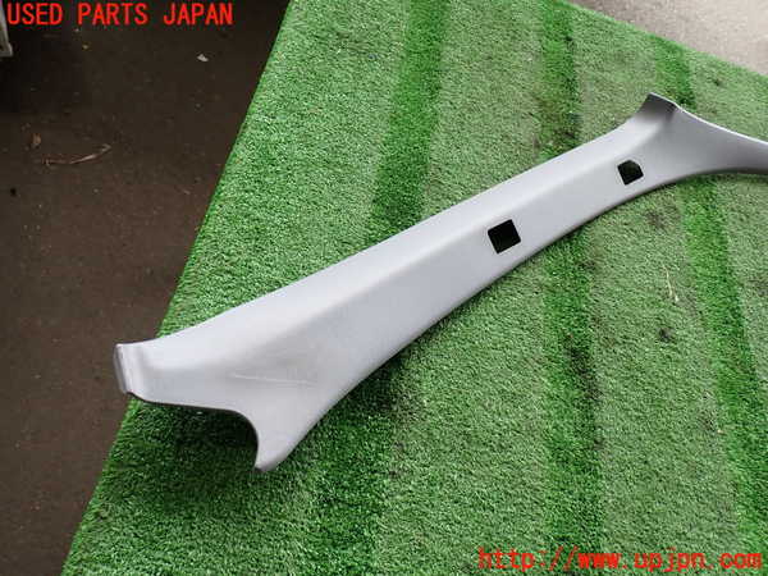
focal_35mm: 25
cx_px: 384
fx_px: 555
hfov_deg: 69.4
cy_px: 288
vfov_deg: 54.9
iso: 100
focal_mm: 4.5
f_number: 2.8
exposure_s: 1/80
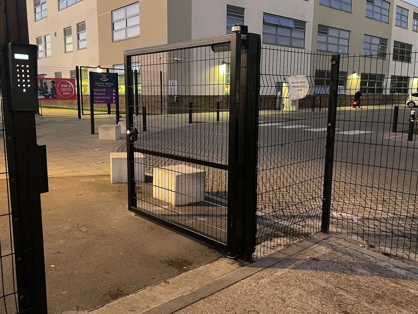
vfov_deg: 48.2
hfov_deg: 61.5
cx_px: 187
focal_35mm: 29
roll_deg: +0.0
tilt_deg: -9.4
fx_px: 350
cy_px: 150
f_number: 1.6
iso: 500
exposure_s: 1/25
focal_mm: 5.1
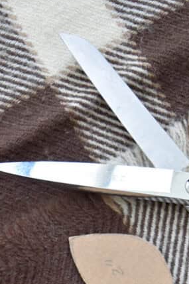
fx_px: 821
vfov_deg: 18.8
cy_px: 320
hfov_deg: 13.1
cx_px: 41
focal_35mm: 104
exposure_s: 1/80
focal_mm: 29
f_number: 4.5
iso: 400
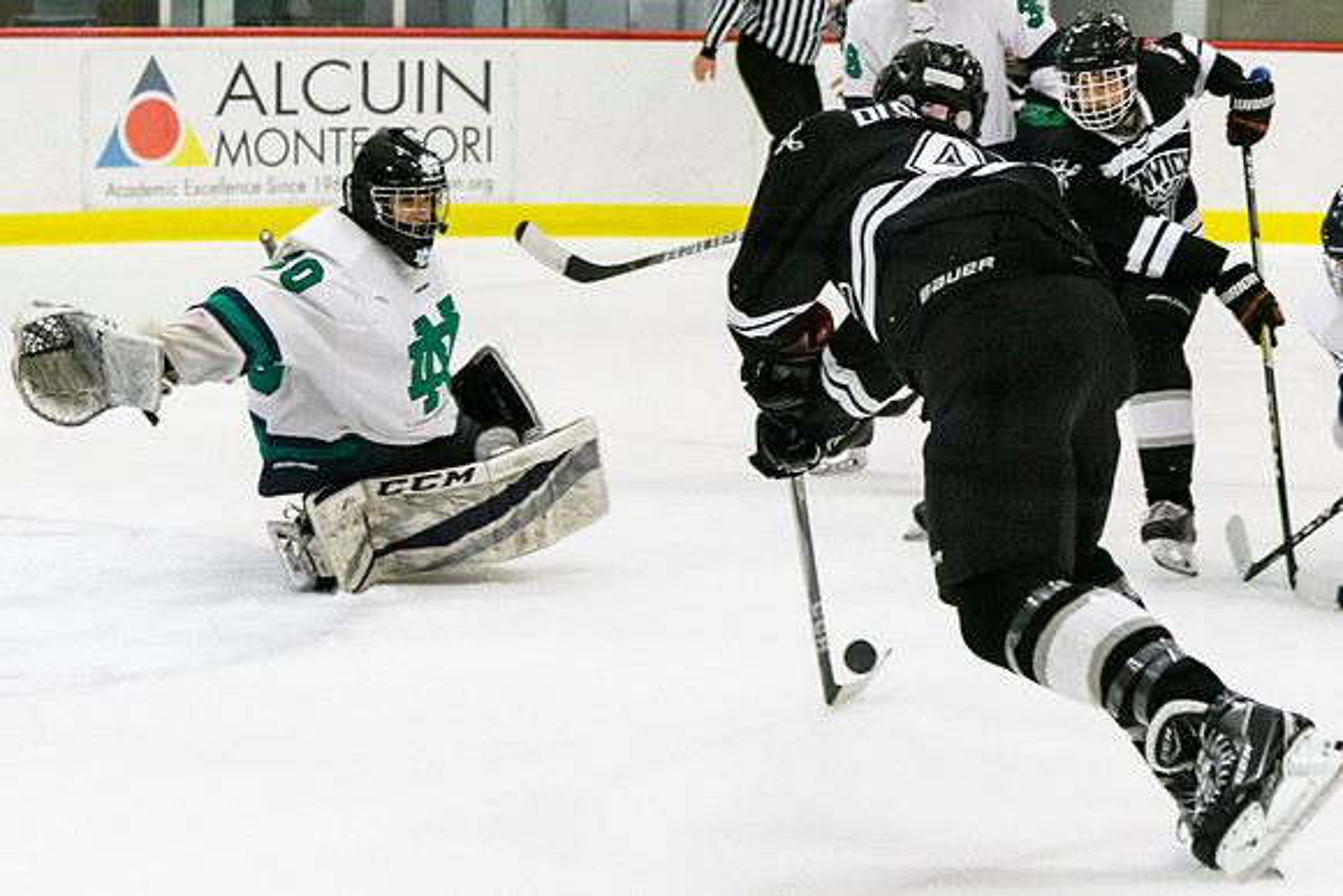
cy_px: 306
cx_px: 844
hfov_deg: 12.8
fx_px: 6001
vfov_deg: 8.5
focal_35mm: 161
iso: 12800
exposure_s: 1/2500
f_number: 4
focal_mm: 78
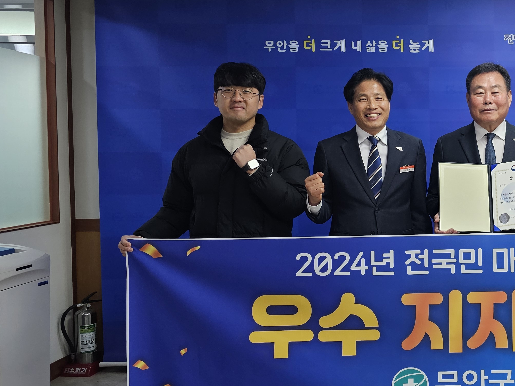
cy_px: 167
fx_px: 684
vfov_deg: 31.5
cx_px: 477
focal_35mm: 46
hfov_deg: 38.1
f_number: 1.7
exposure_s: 1/120
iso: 125
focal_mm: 6.3
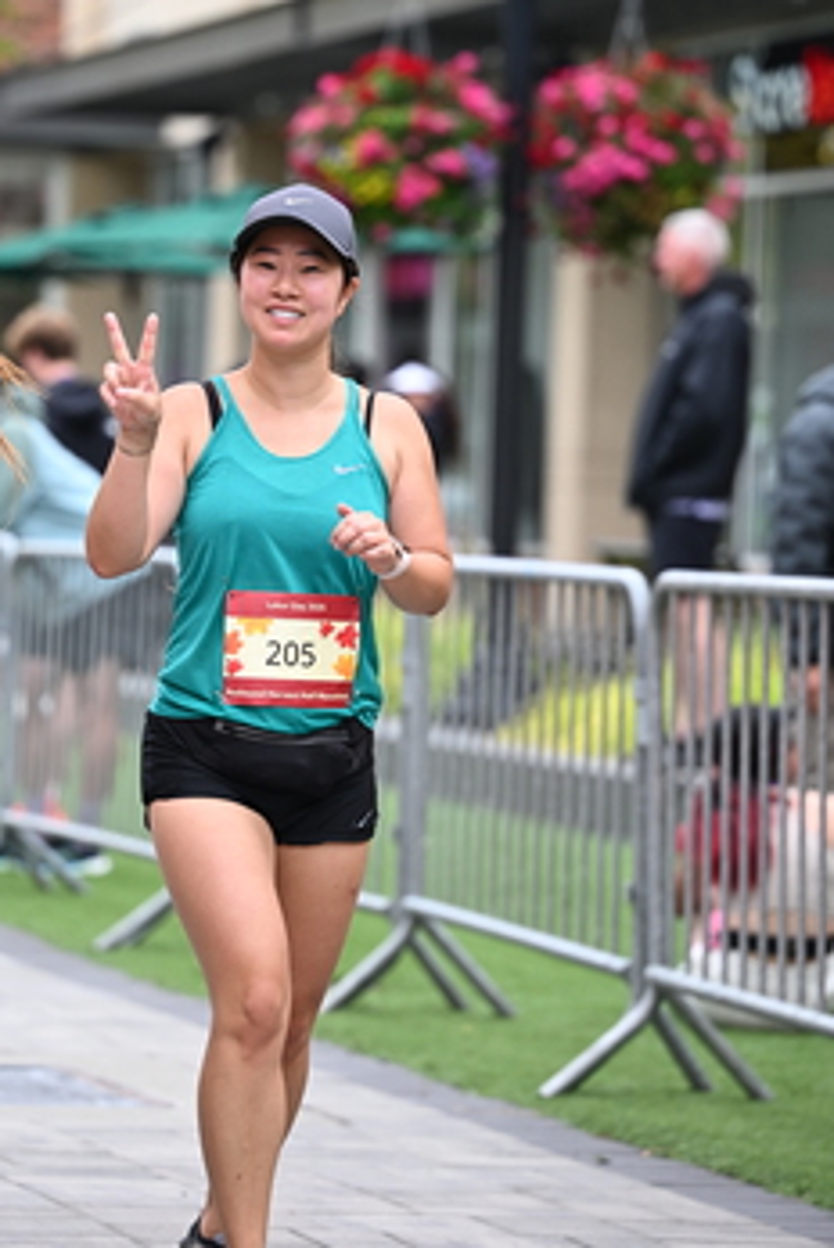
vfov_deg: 10.4
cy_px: 500
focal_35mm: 198
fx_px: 6866
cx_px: 250
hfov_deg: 6.9
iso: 640
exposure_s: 1/1600
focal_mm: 125
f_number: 2.8
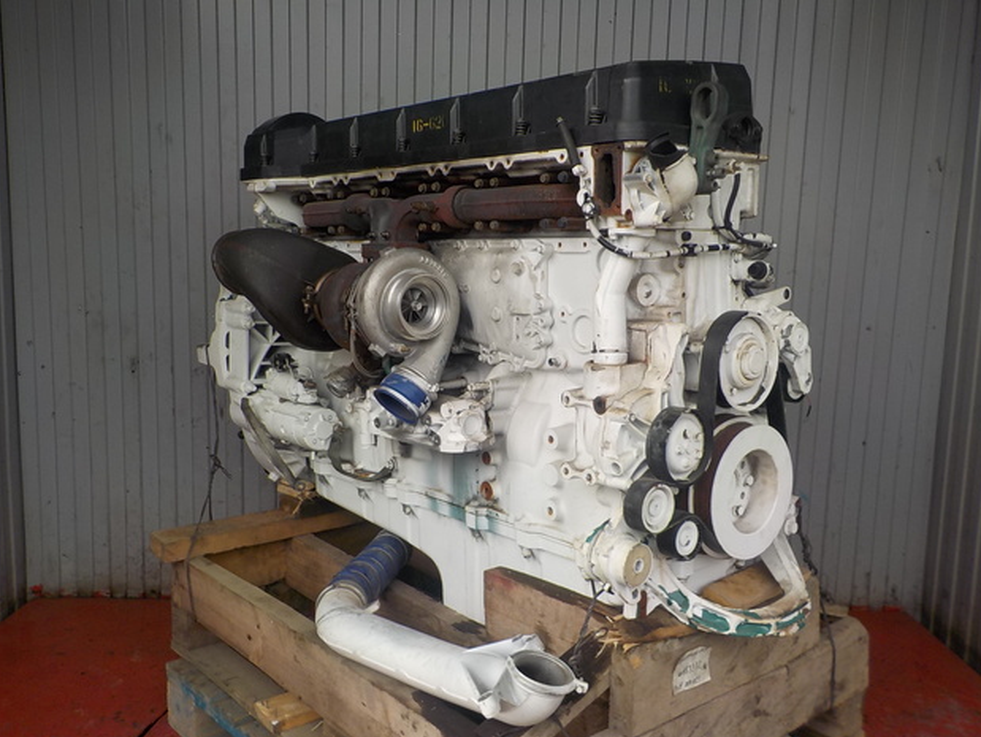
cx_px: 482
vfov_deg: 45.5
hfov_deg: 58.3
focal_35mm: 31
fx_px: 879
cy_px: 368
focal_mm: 4.1
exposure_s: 1/320
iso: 125
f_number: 3.3
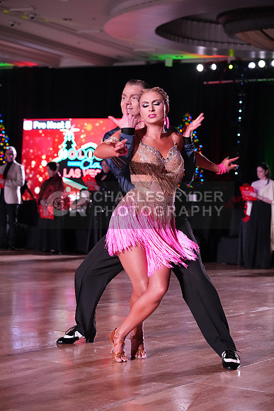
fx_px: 958
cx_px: 137
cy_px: 206
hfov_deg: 16.3
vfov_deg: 24.2
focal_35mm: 84
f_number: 5
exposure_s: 1/320
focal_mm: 84
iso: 5000
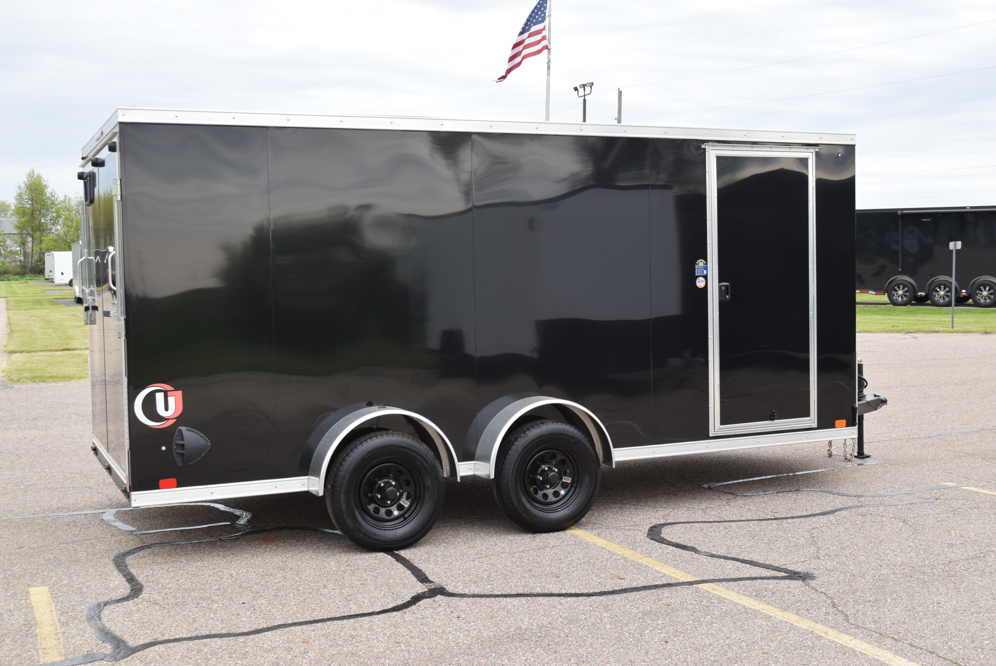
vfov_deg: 30.9
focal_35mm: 44
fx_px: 1204
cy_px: 333
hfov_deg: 44.9
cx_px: 498
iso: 400
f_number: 8
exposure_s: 1/250
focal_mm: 29
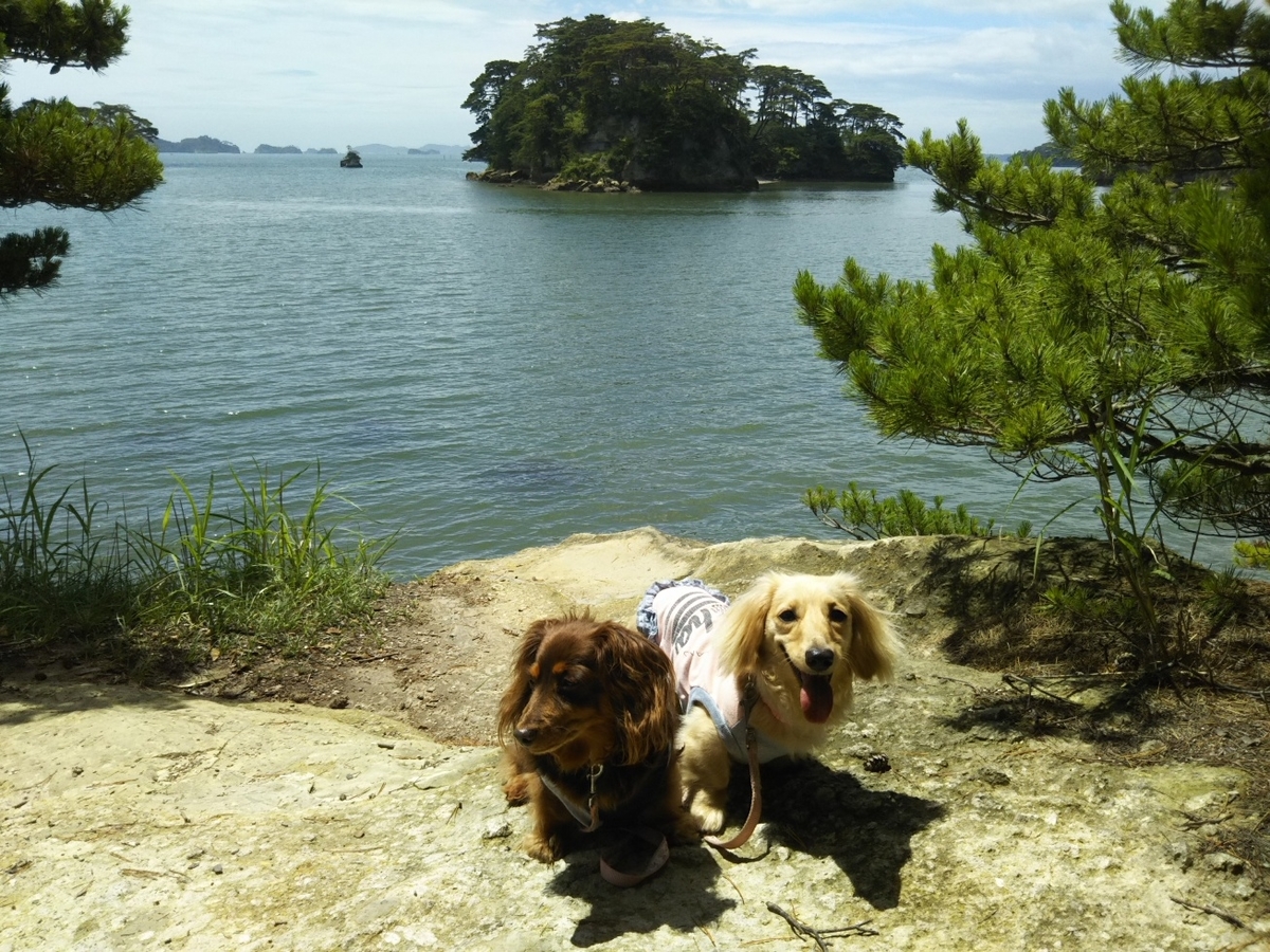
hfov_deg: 60.0
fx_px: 1101
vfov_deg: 46.8
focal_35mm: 30
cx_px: 635
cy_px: 476
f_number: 2.2
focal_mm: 4
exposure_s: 1/1248
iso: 25
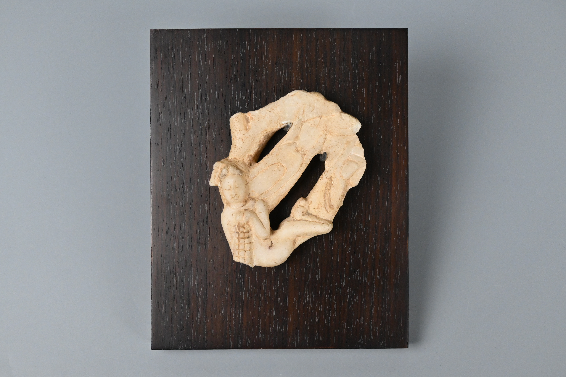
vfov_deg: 25.8
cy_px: 188
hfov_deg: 37.9
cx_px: 283
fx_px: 825
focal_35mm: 52
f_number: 7.1
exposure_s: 1/125
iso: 2000
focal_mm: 35
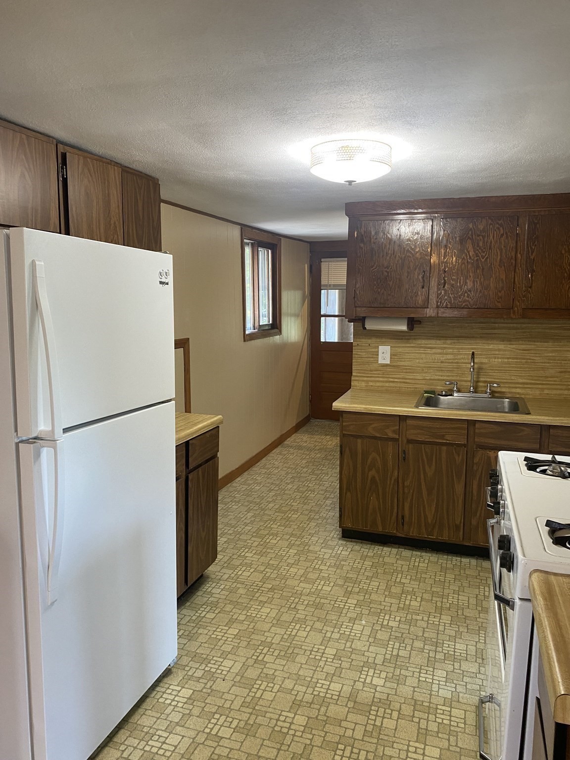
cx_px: 285
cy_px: 380
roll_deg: -0.5
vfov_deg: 67.3
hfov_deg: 53.1
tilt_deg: -8.3
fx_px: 571
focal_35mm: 26
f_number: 1.8
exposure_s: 1/60
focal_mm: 4.25
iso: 125
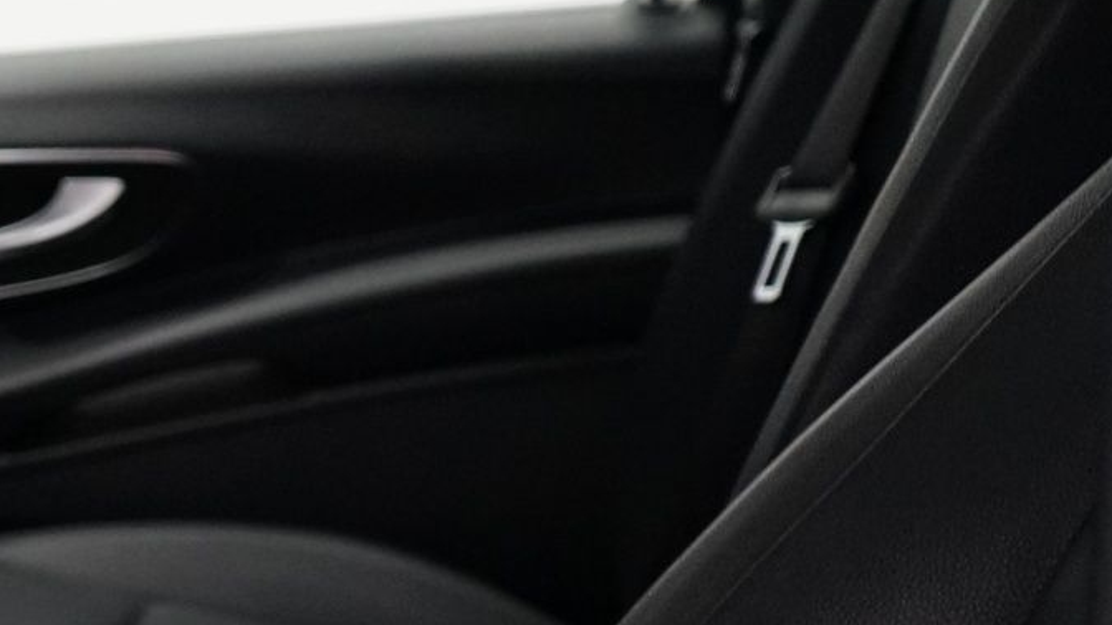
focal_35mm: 113
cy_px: 589
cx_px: -515
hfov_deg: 17.2
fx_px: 3332
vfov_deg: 10.7
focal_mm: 29
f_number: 3.5
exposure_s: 1/160
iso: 2500
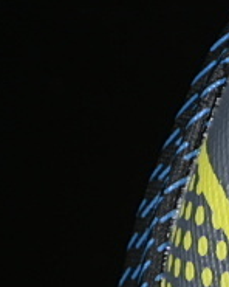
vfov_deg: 4.7
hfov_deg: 3.7
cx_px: 455
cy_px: 355
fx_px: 3490
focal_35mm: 412
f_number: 7.1
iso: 160
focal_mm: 50
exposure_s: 1/80
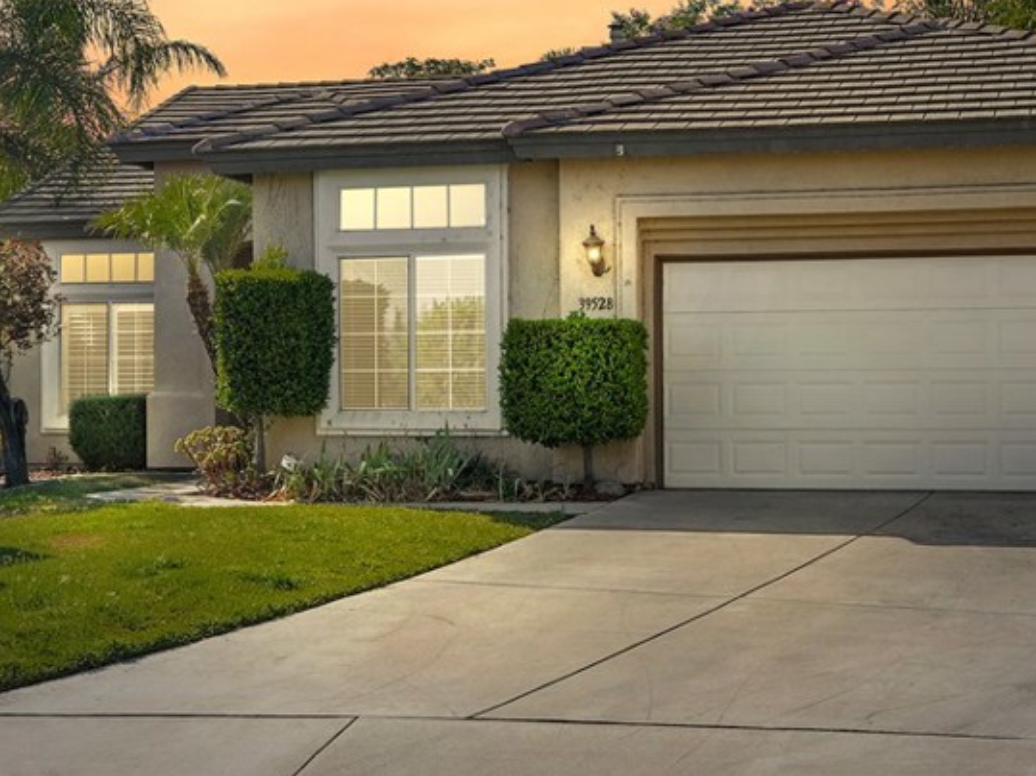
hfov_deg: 30.3
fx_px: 1915
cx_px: 523
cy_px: 395
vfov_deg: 22.9
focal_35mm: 64
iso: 100
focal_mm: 35
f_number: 9
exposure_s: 1/125
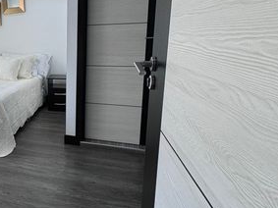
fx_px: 265
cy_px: 81
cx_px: 7
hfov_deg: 47.2
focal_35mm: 33
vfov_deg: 42.7
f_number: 2.2
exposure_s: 1/120
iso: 100
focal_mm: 2.22
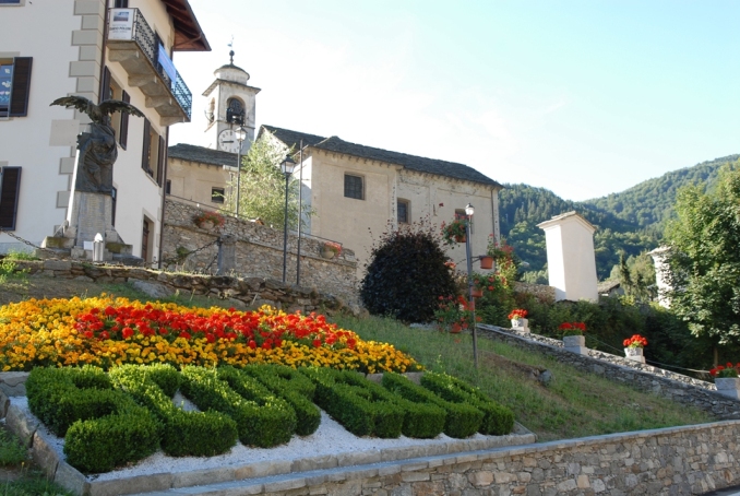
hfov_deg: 53.1
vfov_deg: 37.0
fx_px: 741
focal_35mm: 36
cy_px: 248
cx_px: 370
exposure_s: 1/60
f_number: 5.6
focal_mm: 24
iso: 100
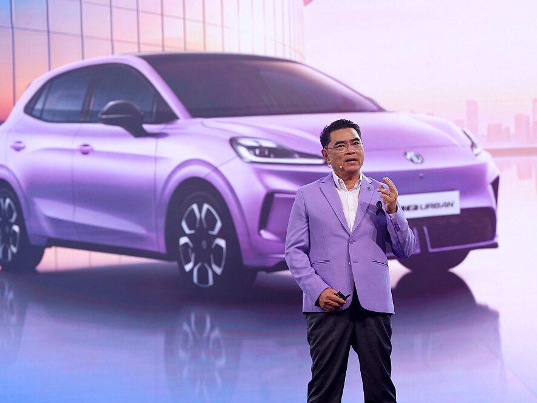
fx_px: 1924
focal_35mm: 124
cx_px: 274
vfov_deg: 12.0
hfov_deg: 15.9
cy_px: 201
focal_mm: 114
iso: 400
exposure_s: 1/200
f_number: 3.5
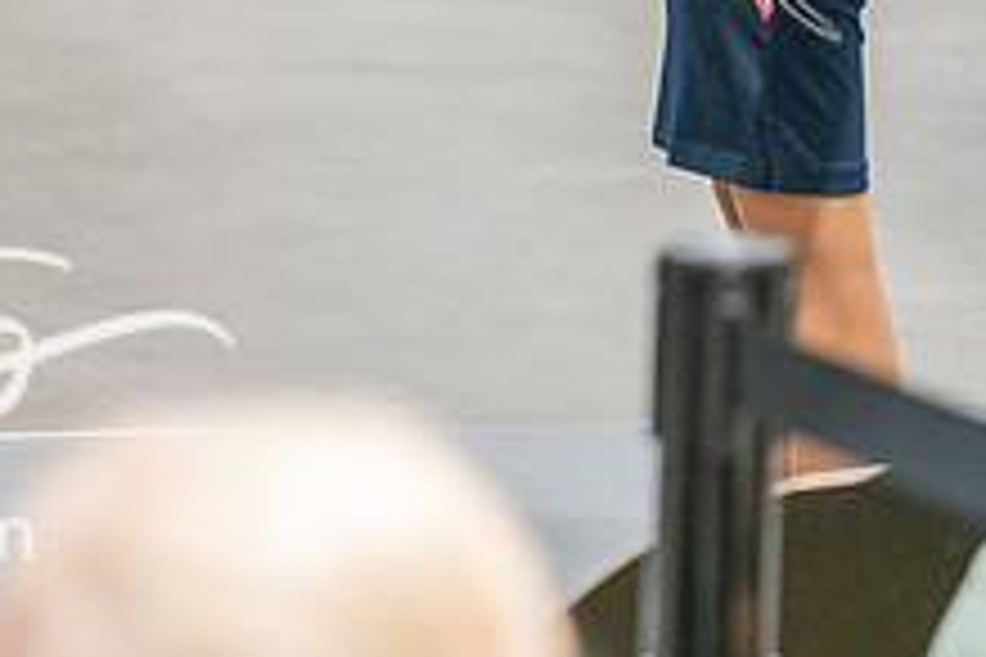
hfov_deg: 7.8
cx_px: -216
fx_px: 7121
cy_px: -88
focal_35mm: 260
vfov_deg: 5.3
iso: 6400
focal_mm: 98
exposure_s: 1/250
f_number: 2.8
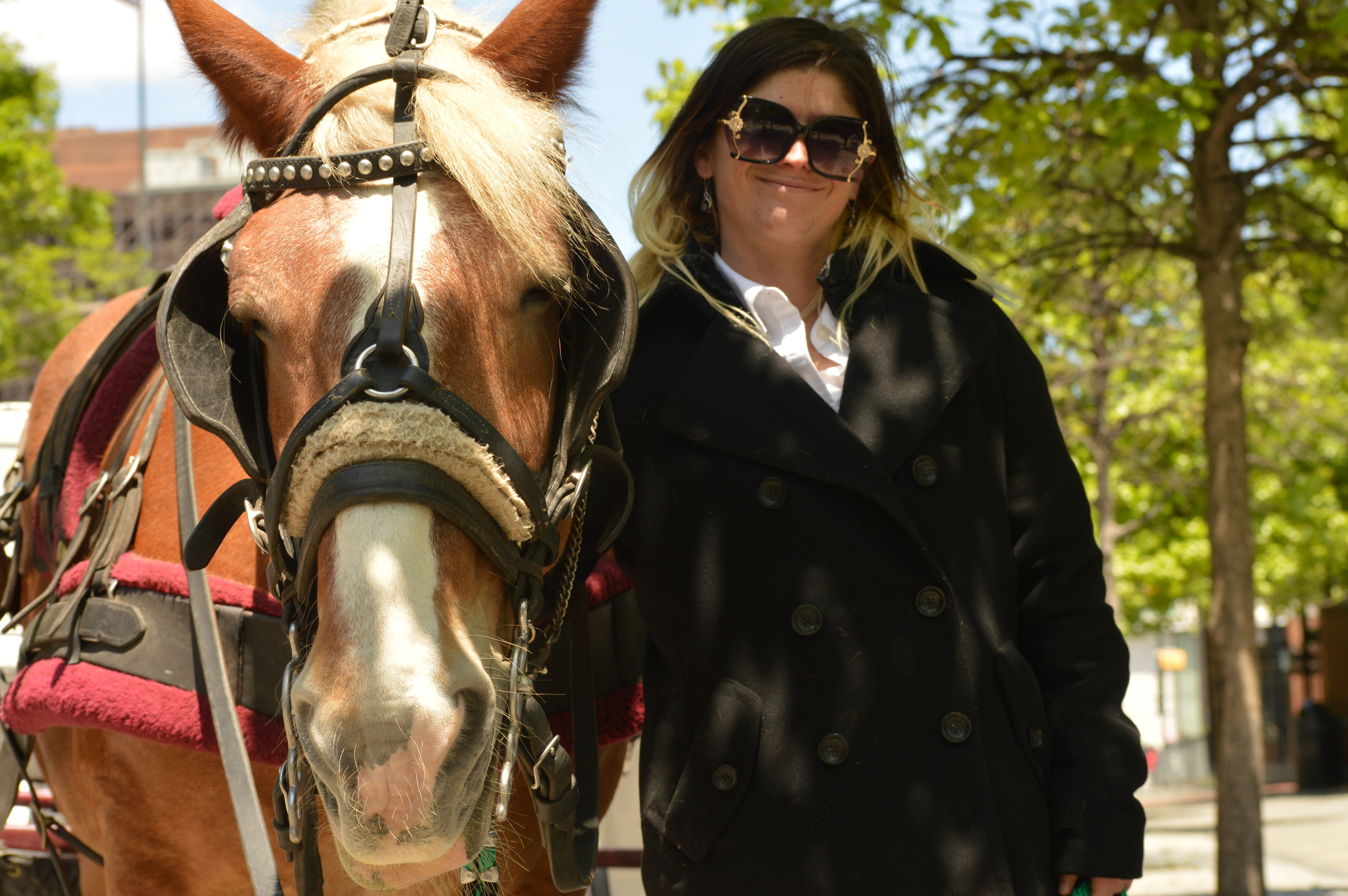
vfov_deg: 16.5
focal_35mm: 82
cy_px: 448
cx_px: 674
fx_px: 3086
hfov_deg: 24.6
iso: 200
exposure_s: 1/320
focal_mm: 55
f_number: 5.6
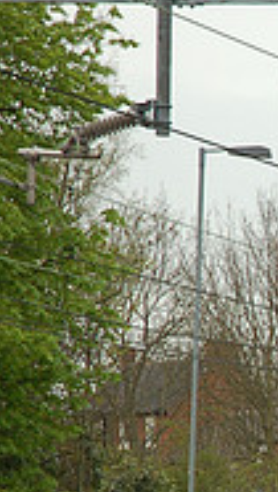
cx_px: 718
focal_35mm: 294
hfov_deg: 4.1
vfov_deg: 7.3
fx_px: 3842
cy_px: 452
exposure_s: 1/500
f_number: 4.5
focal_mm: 60
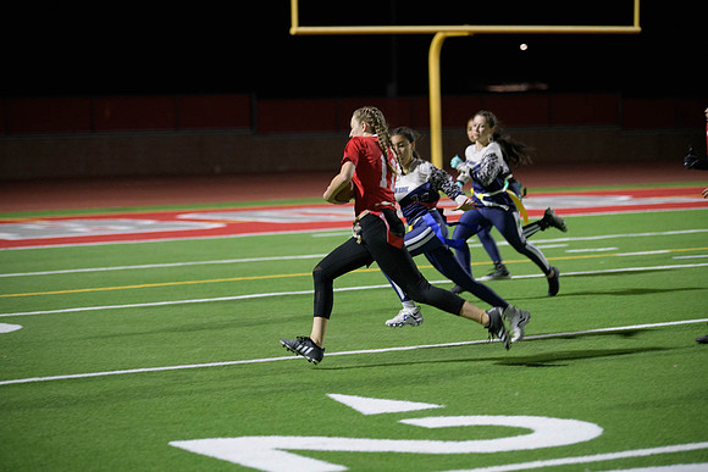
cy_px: 236
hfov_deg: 17.1
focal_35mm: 120
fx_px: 2360
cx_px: 354
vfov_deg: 11.4
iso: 3600
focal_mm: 120
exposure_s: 1/640
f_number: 2.8
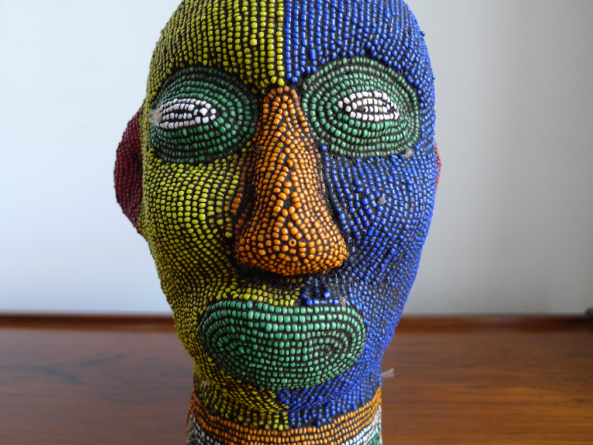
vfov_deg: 53.0
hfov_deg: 67.3
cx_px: 283
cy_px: 226
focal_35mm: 26
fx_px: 445
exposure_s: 1/60
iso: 160
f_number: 2
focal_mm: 5.1
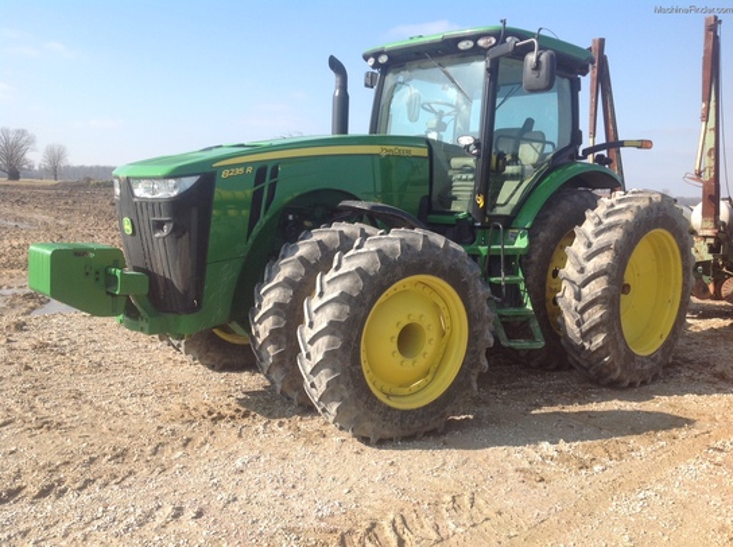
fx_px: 740
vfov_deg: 40.6
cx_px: 366
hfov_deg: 52.7
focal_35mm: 35
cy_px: 274
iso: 50
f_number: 2.4
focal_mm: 4.28
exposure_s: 1/916
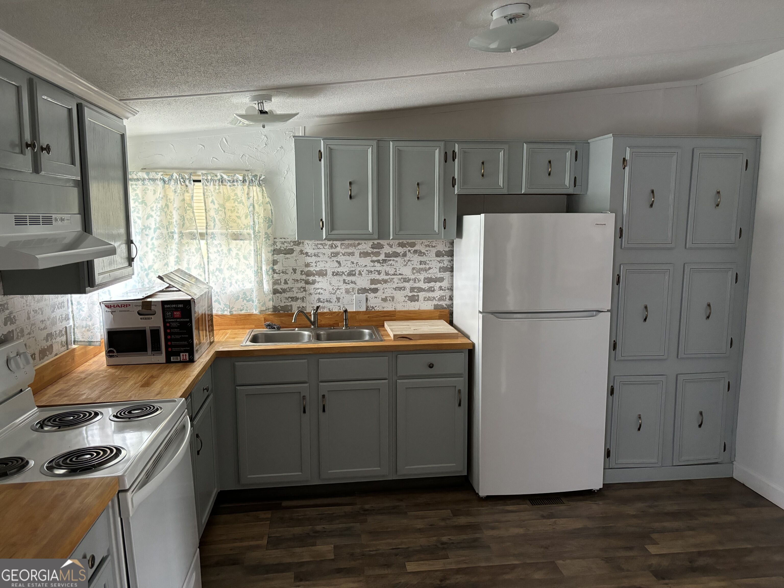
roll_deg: +0.1
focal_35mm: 26
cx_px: 392
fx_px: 589
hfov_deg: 67.3
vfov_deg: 53.1
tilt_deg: -9.4
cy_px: 294
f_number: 1.6
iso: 500
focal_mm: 5.96
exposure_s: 1/60
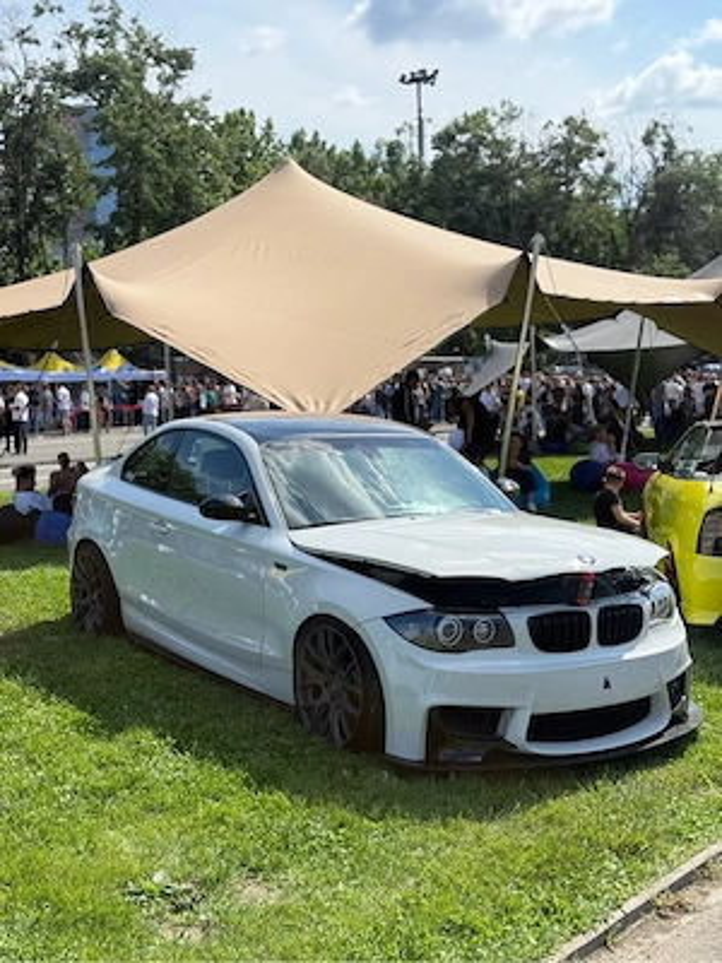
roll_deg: +1.3
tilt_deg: -3.3
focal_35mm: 48
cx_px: 361
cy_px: 482
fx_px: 1335
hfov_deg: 30.3
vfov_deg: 39.7
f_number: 1.78
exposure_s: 1/2976
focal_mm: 6.76
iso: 100
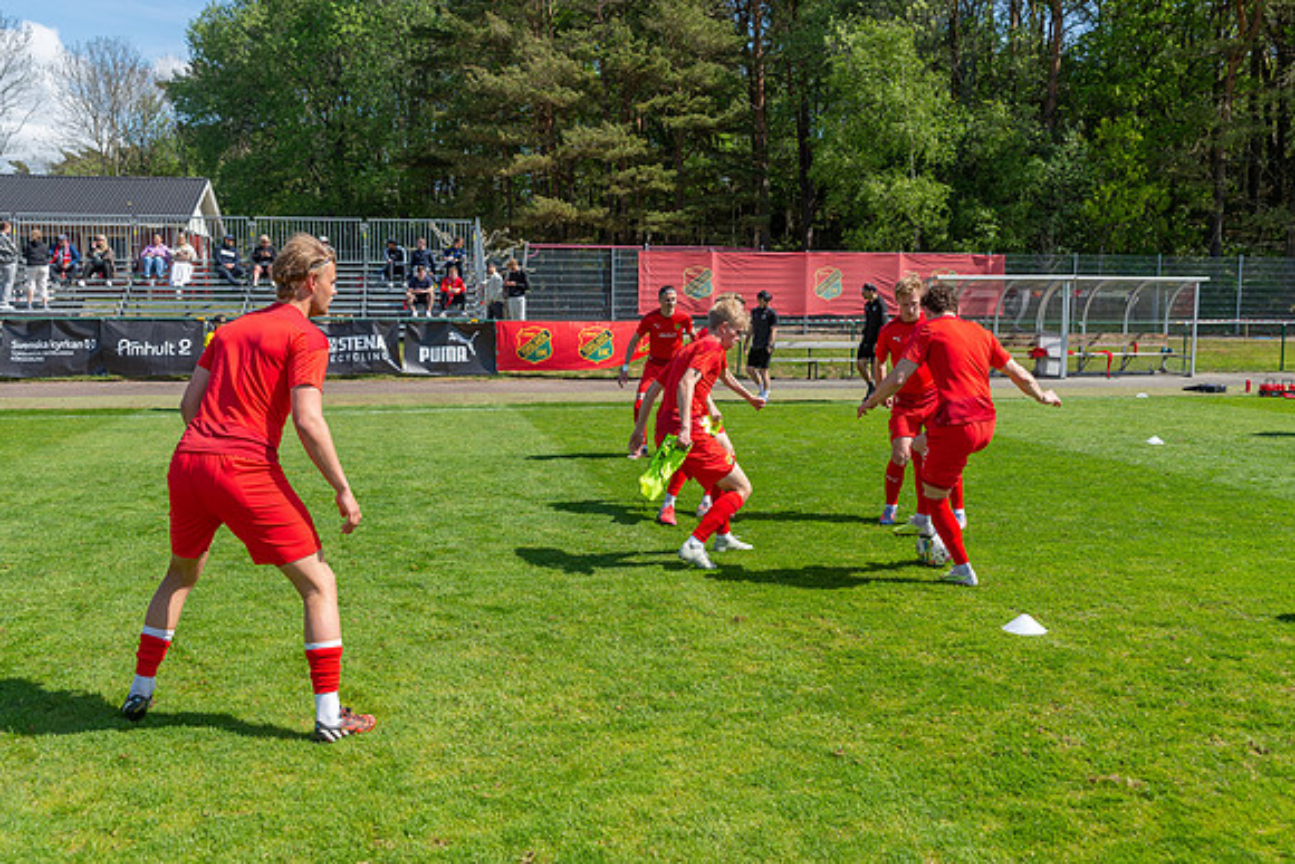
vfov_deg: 39.4
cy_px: 432
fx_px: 1205
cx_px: 648
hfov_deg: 56.5
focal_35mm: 33
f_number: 4
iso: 140
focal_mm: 31
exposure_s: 1/800
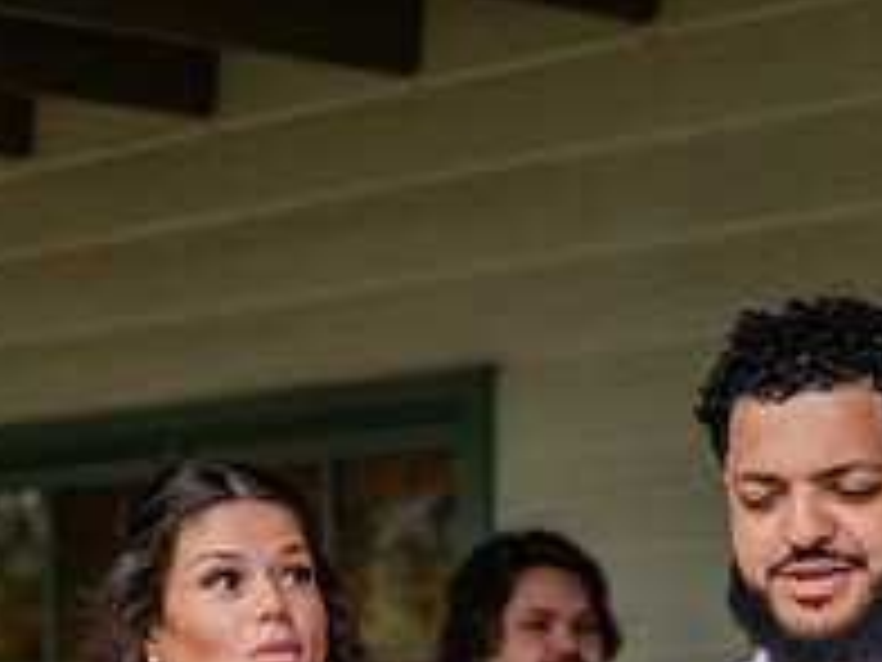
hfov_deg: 13.6
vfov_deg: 10.0
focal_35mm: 145
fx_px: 3695
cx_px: 698
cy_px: 862
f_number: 2.8
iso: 2000
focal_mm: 51
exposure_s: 1/250
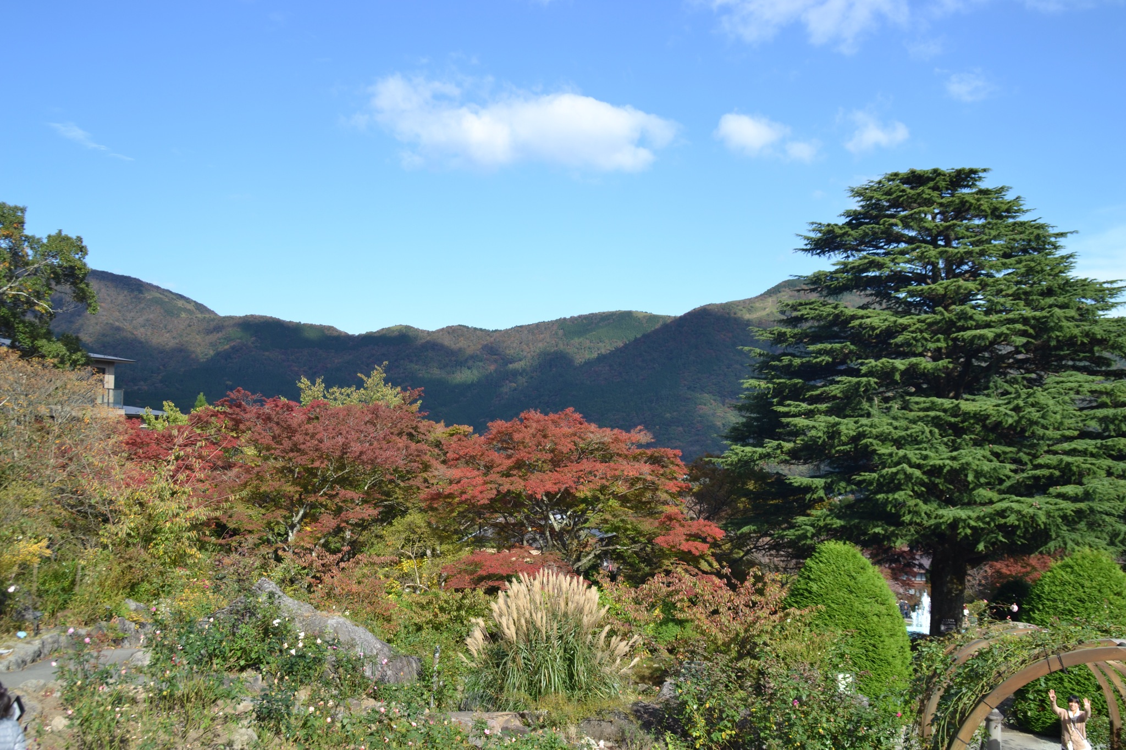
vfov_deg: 40.0
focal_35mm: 33
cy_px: 375
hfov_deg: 57.2
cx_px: 563
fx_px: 1032
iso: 100
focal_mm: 22
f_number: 7.1
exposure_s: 1/200
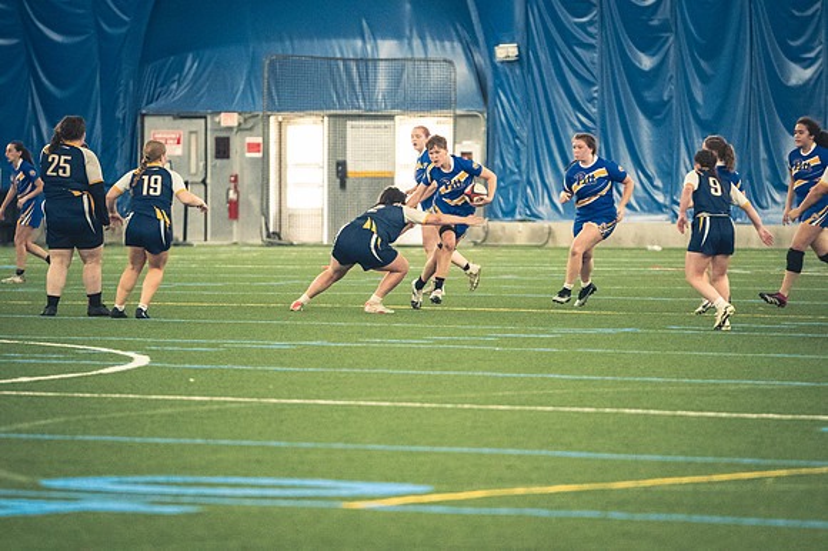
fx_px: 6896
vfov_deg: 4.6
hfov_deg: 6.9
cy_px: 276
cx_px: 414
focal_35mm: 300
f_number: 2.8
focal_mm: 200
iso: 12800
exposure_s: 1/500
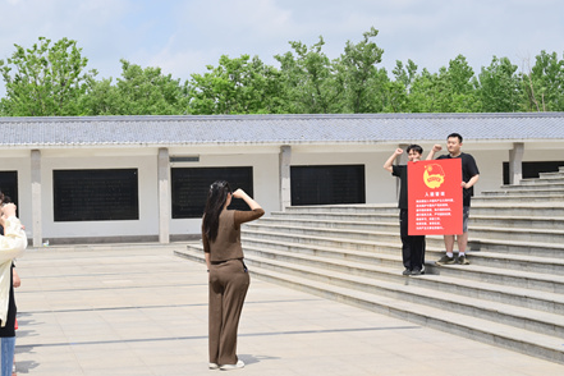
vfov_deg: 20.0
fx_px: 1065
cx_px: 192
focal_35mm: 68
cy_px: 191
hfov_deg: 29.5
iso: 100
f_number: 6.3
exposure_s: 1/800
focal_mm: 50
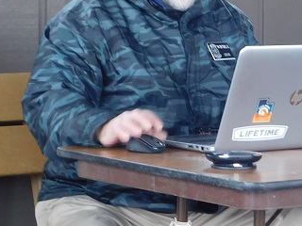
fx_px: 1483
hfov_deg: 11.6
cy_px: 32
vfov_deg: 8.7
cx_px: 243
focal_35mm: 170
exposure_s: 1/40
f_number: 4
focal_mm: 10.4
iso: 125
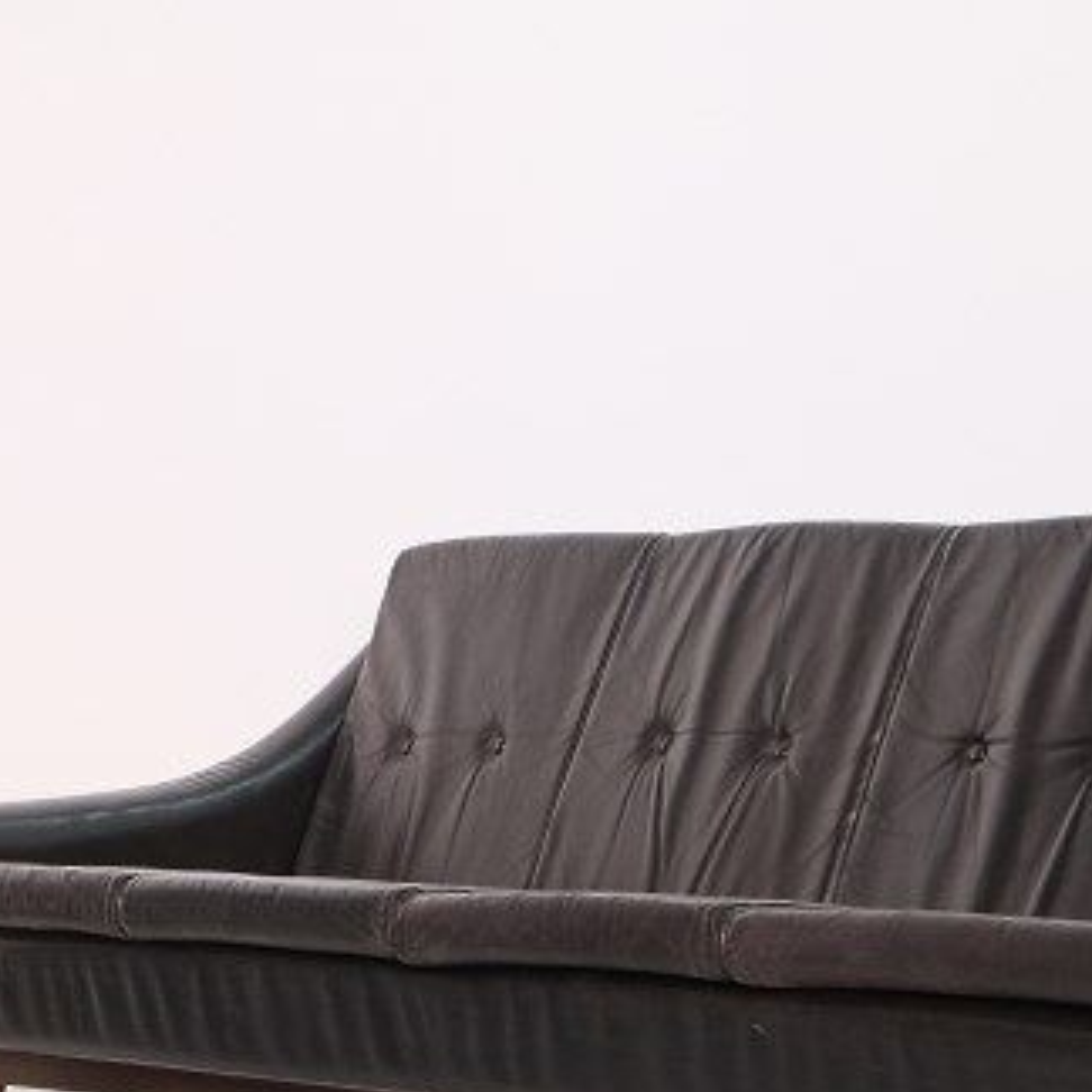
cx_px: -209
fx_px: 4640
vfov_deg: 13.4
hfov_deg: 13.1
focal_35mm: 130
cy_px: 590
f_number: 4
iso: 800
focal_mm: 26
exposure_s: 1/40
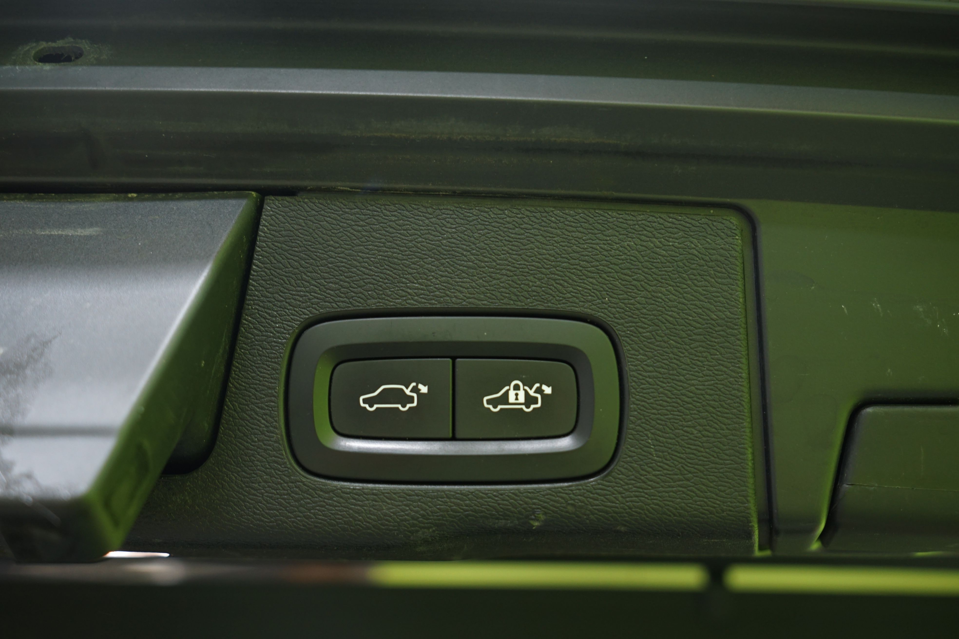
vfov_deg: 35.1
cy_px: 320
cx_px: 480
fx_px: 1012
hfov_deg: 50.7
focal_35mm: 38
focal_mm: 38
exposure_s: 1/25
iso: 800
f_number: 4.5
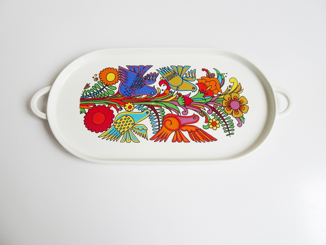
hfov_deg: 71.6
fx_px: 226
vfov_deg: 56.8
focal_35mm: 24
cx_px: 163
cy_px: 122
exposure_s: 1/80
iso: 80
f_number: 3.5
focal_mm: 4.1
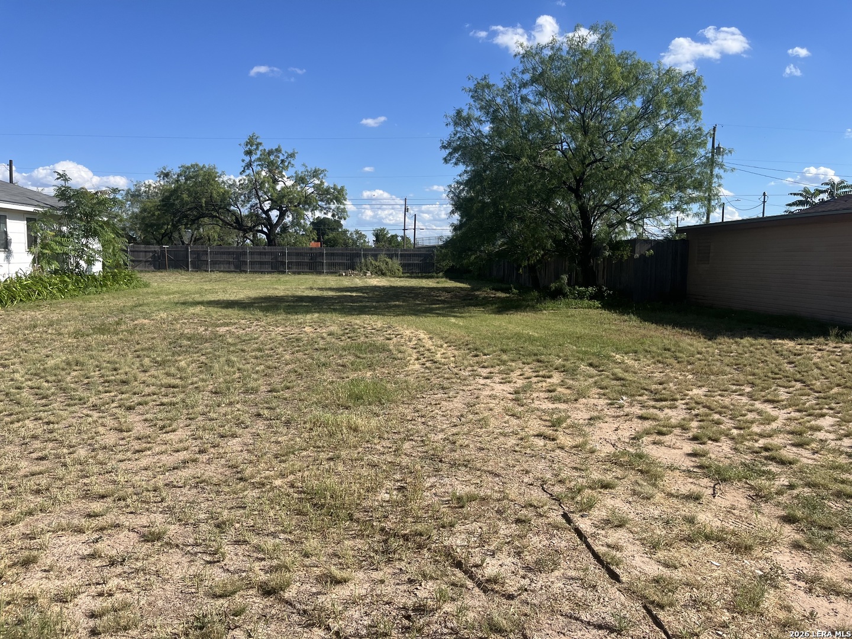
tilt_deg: -5.6
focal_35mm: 26
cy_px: 320
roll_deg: -1.6
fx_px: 640
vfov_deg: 53.1
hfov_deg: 67.3
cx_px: 426
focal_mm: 5.1
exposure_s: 1/3215
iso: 50
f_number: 1.6
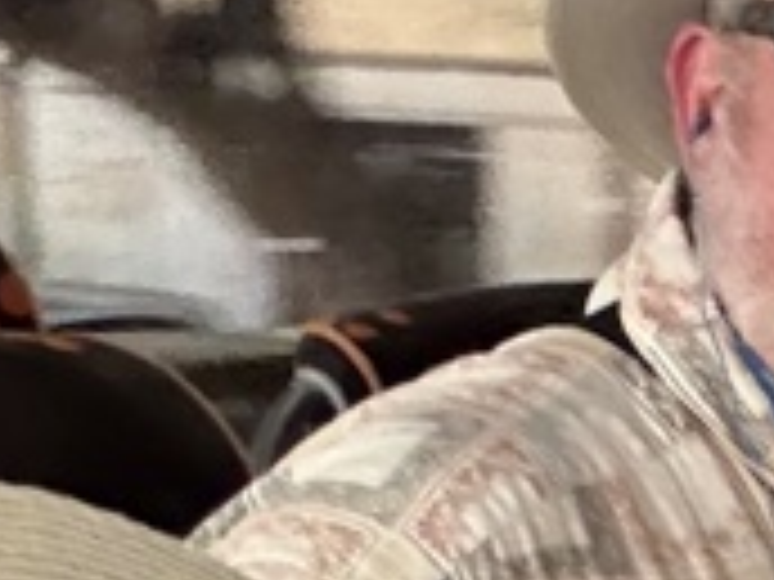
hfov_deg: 11.6
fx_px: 3533
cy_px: 933
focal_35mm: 158
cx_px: 1357
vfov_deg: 9.1
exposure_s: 1/24
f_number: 1.9
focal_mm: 2.69
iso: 640
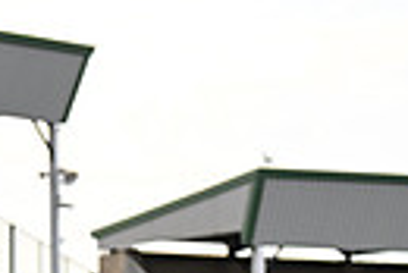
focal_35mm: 380
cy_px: 551
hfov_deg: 5.4
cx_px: 9
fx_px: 4311
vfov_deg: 3.6
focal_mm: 85
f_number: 3.5
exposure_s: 1/3200
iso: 800
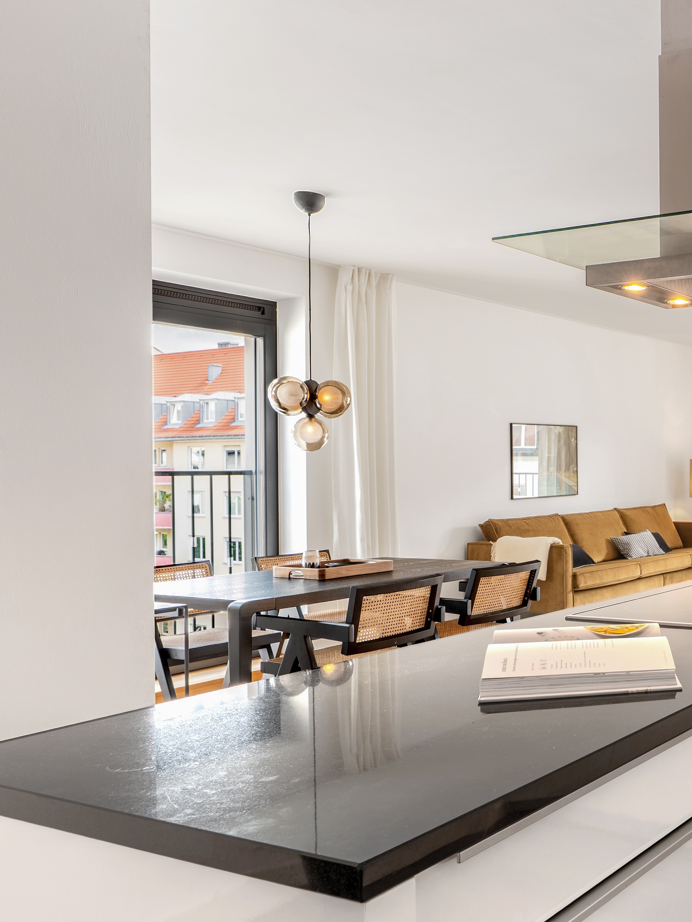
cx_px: 779
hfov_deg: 35.2
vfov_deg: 53.9
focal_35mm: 34
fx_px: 906
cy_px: 483
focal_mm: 16
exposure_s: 1/4
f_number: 11
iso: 100
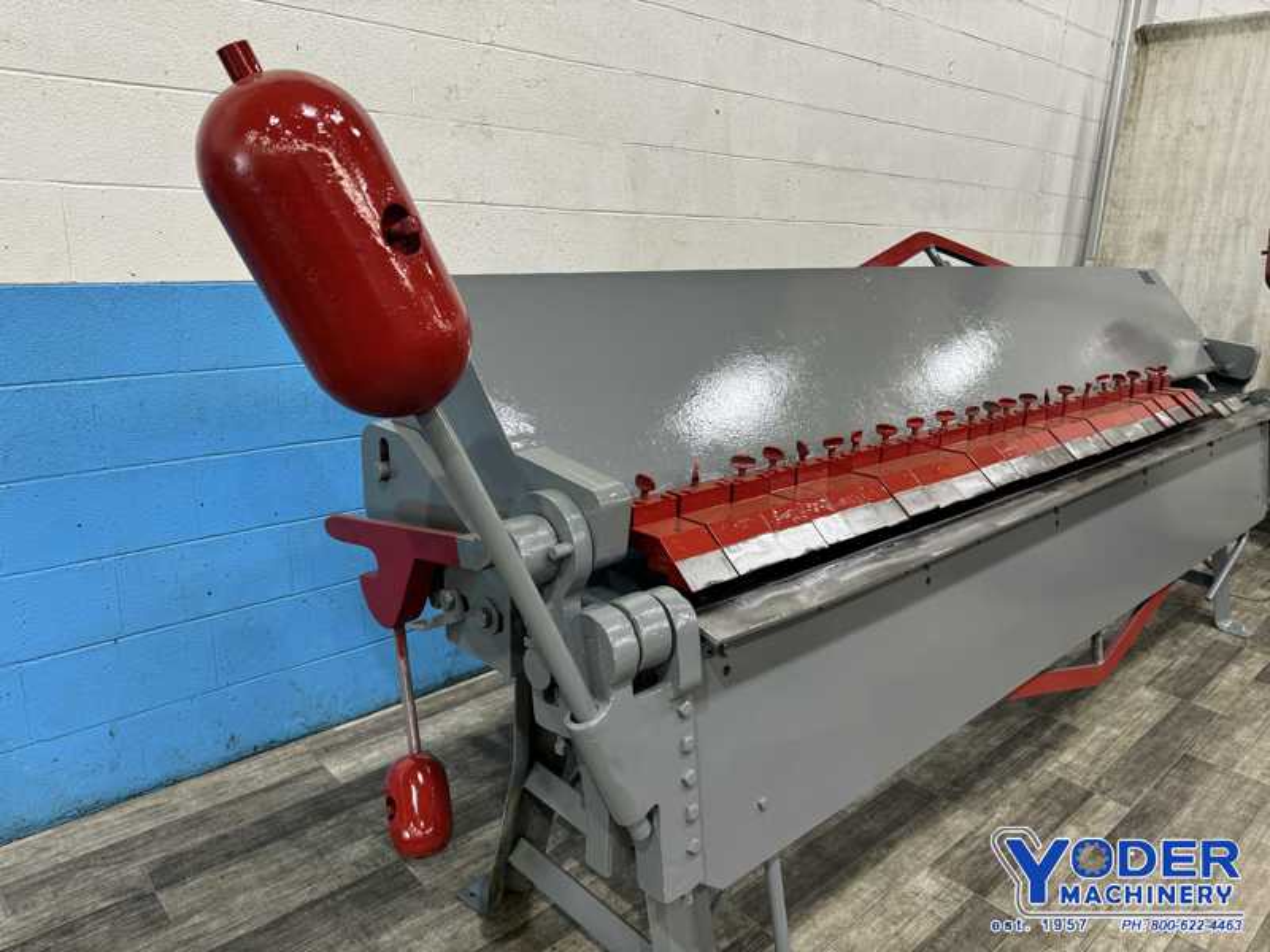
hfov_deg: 71.6
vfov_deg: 56.8
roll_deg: -1.9
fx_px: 881
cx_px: 635
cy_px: 476
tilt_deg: -15.0
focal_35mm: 24
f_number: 1.78
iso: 125
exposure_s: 1/60
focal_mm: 6.76
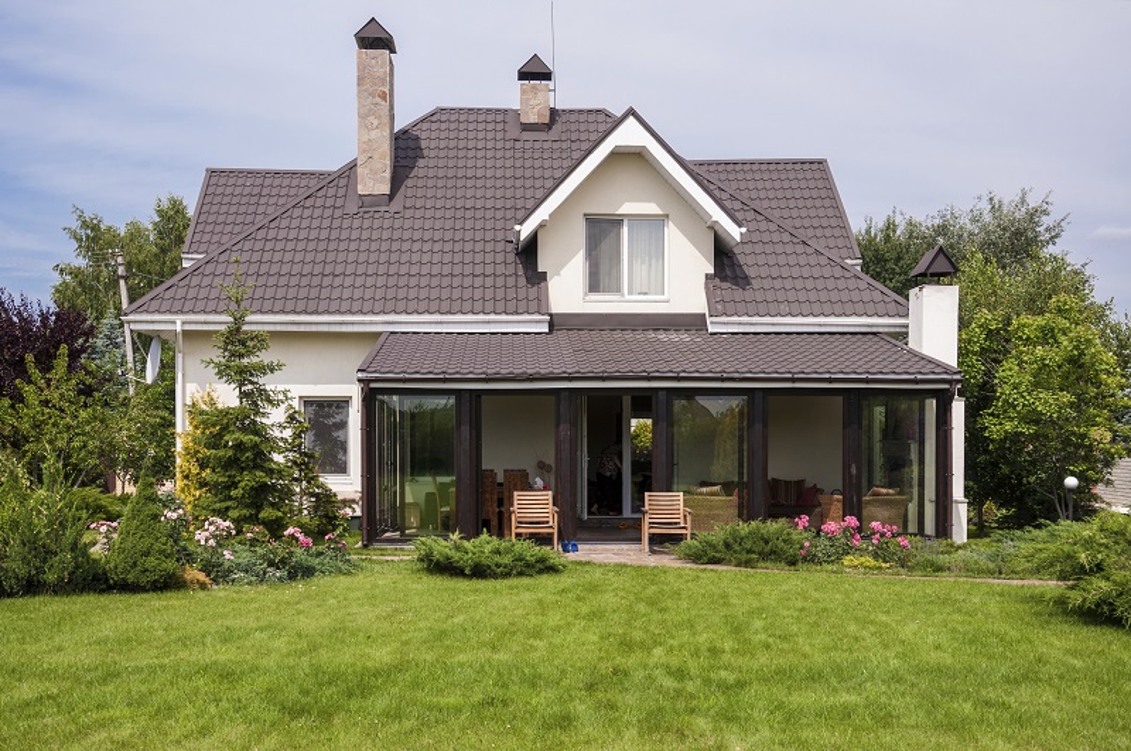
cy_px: 376
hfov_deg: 49.6
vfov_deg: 34.1
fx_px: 1224
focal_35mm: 39
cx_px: 566
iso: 100
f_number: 9
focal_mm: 26
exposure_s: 1/320
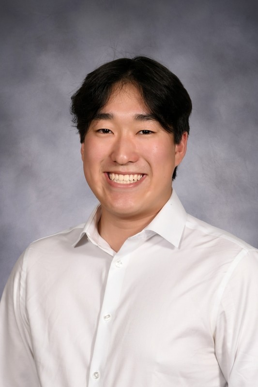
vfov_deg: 22.6
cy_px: 194
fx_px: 968
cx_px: 129
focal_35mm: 90
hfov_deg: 15.2
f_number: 13
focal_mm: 60
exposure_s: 1/200
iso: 200
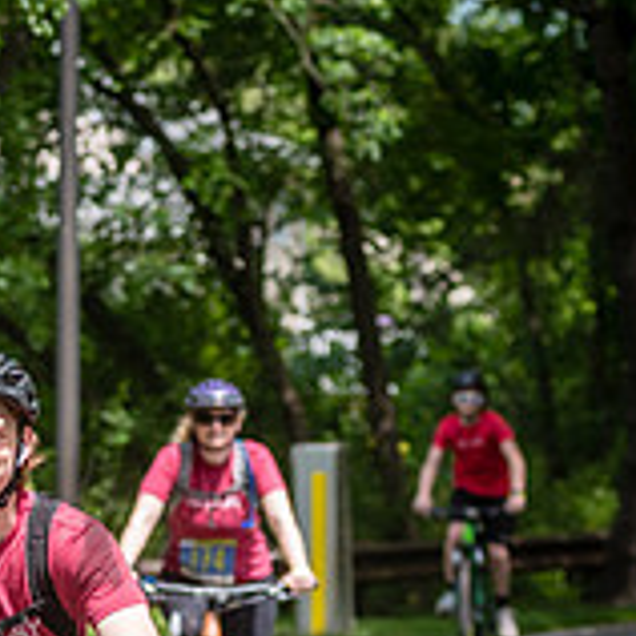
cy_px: 674
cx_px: -354
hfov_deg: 4.6
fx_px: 7816
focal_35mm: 376
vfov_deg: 4.7
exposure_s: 1/640
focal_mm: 112
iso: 250
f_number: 4.5
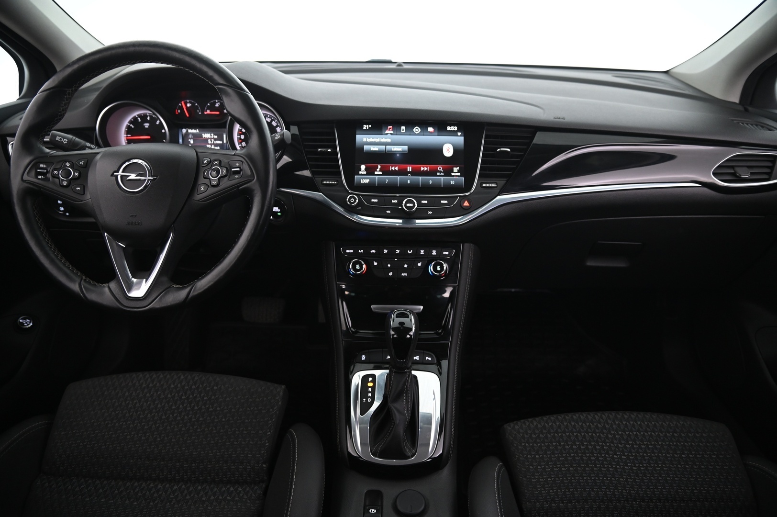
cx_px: 388
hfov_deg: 73.8
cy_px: 258
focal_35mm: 24
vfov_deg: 53.1
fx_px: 518
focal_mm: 24
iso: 2000
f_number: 4
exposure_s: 1/15
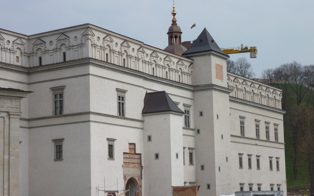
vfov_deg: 15.9
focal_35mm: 82
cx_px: 160
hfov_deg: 25.2
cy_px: 110
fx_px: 702
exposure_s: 1/500
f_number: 5.6
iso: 80
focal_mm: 11.9
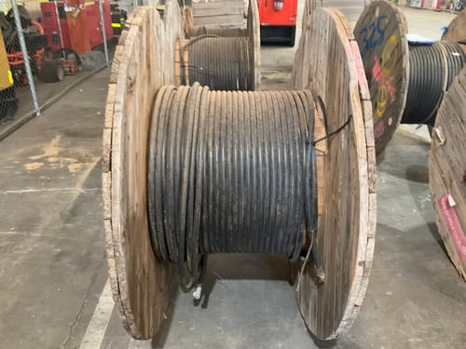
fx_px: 390
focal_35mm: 29
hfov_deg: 61.7
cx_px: 233
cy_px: 174
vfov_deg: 48.2
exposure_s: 1/50
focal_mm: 3
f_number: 1.8
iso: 250
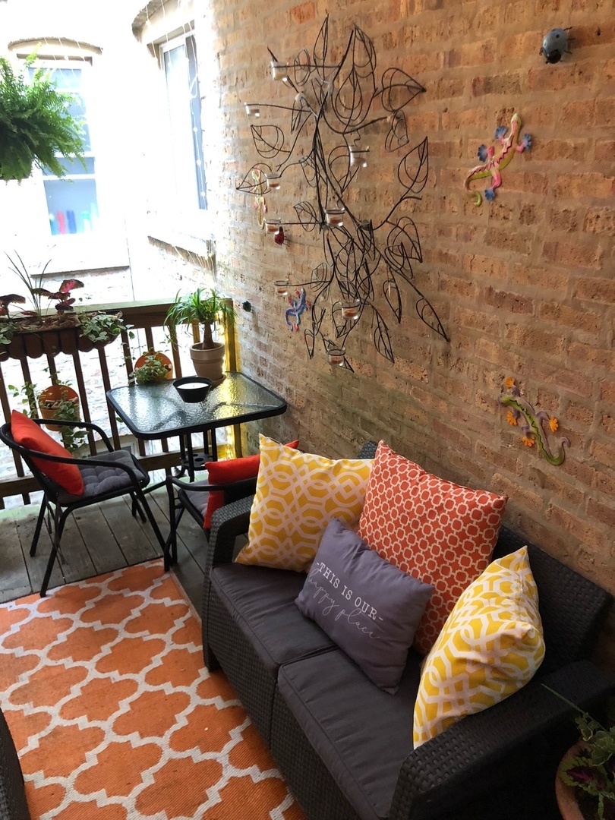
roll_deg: +1.4
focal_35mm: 28
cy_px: 410
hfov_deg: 49.7
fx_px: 663
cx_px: 308
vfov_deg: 63.4
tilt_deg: -19.2
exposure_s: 1/15
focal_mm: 4
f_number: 1.8
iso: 100
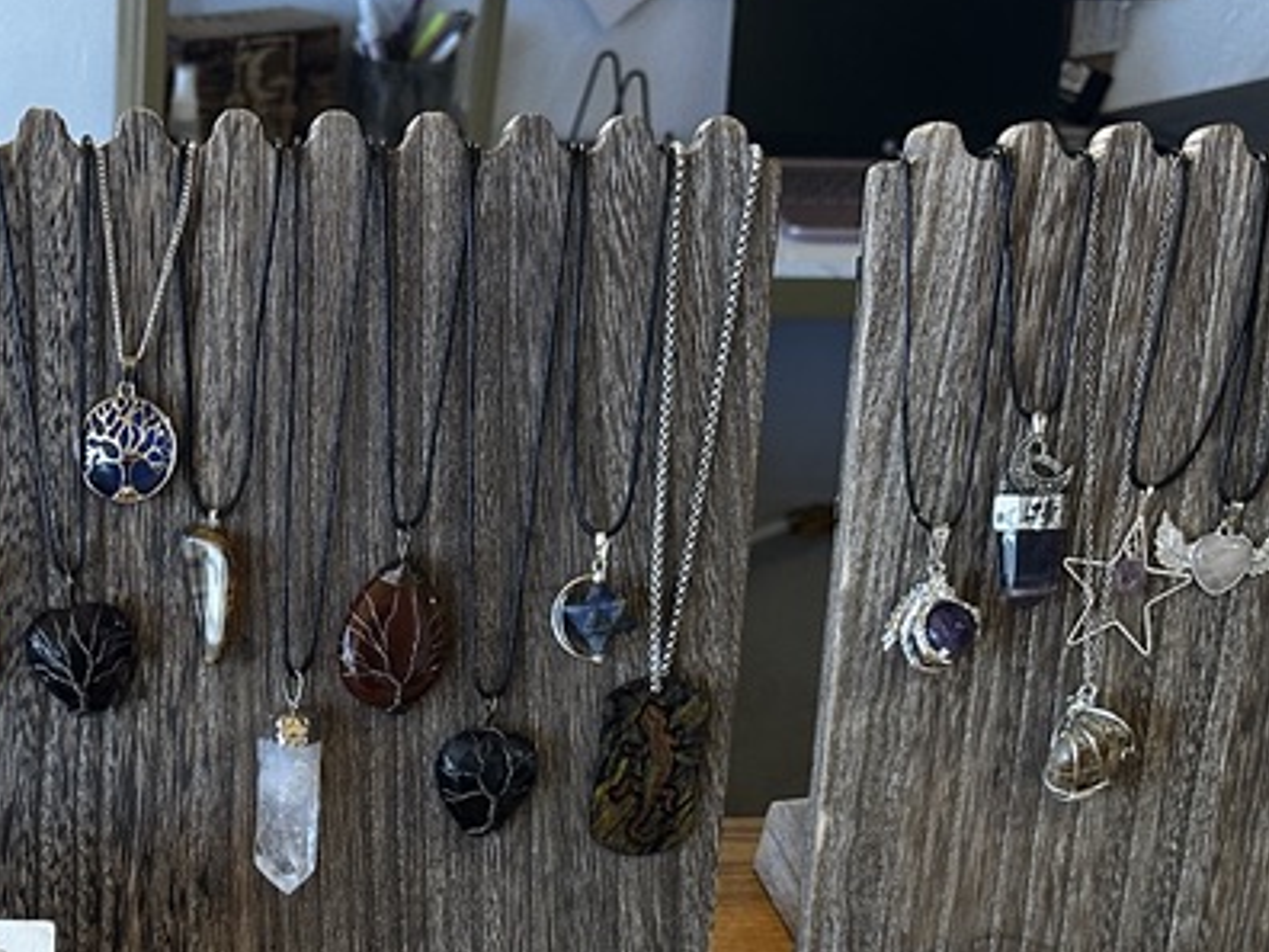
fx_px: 2273
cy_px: 1132
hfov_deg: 29.8
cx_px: 115
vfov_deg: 21.9
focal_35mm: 62
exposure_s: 1/120
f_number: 1.78
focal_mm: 6.86
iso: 160
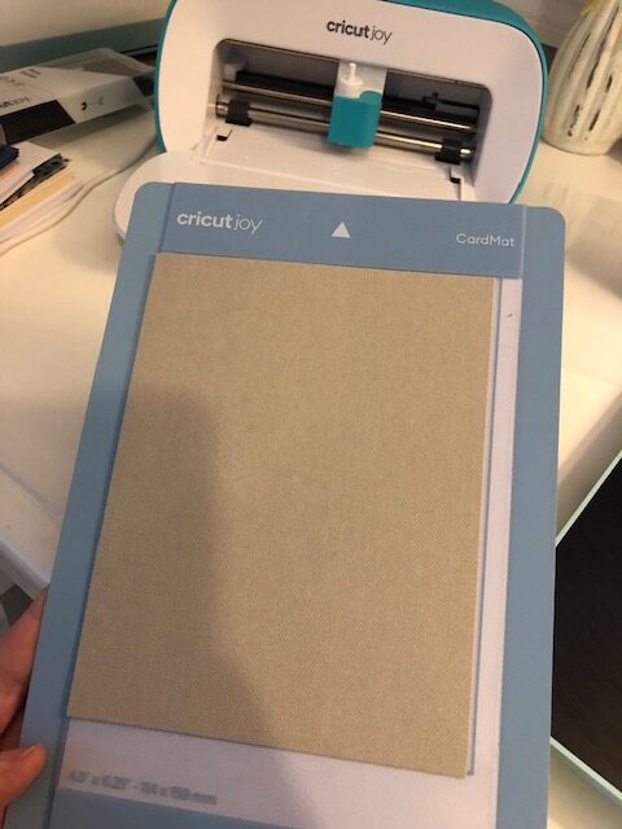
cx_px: 311
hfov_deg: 49.7
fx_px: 671
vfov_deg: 63.4
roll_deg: -9.4
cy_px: 414
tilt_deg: -44.9
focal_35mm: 28
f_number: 1.8
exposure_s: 1/15
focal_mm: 3.99
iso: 80
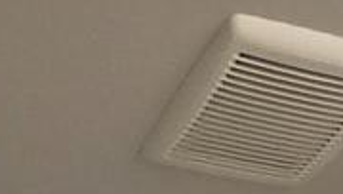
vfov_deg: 6.1
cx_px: 38
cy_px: 1010
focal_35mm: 113
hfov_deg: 18.6
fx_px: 1030
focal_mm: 2.2
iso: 250
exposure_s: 1/120
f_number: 1.9
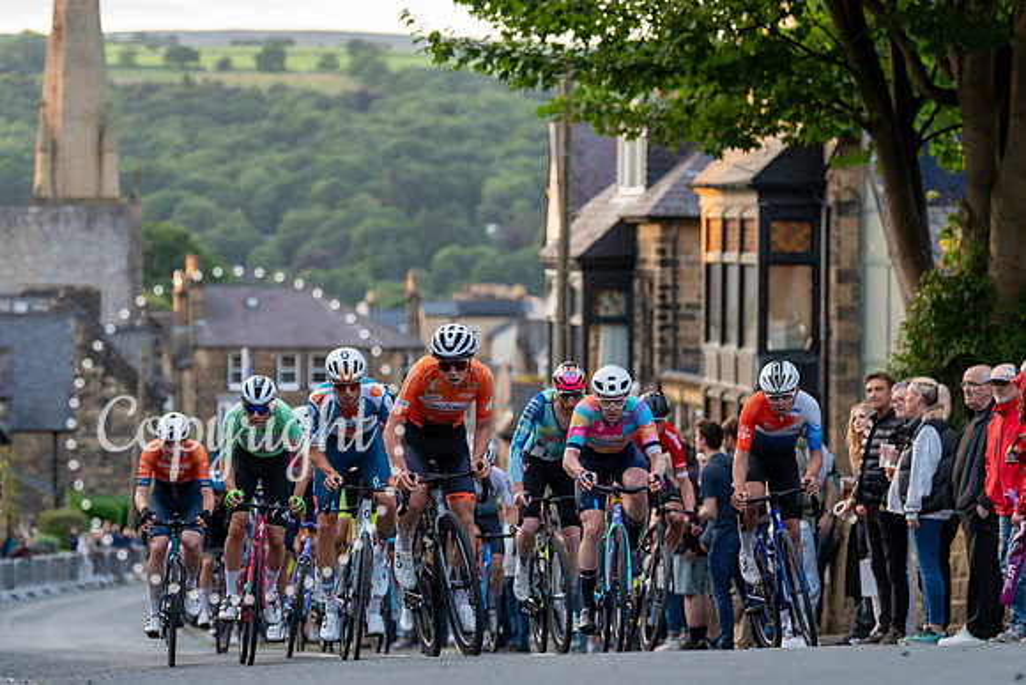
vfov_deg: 10.7
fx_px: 3642
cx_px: 455
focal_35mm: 128
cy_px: 327
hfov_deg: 16.0
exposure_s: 1/1000
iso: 2000
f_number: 2.8
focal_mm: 111
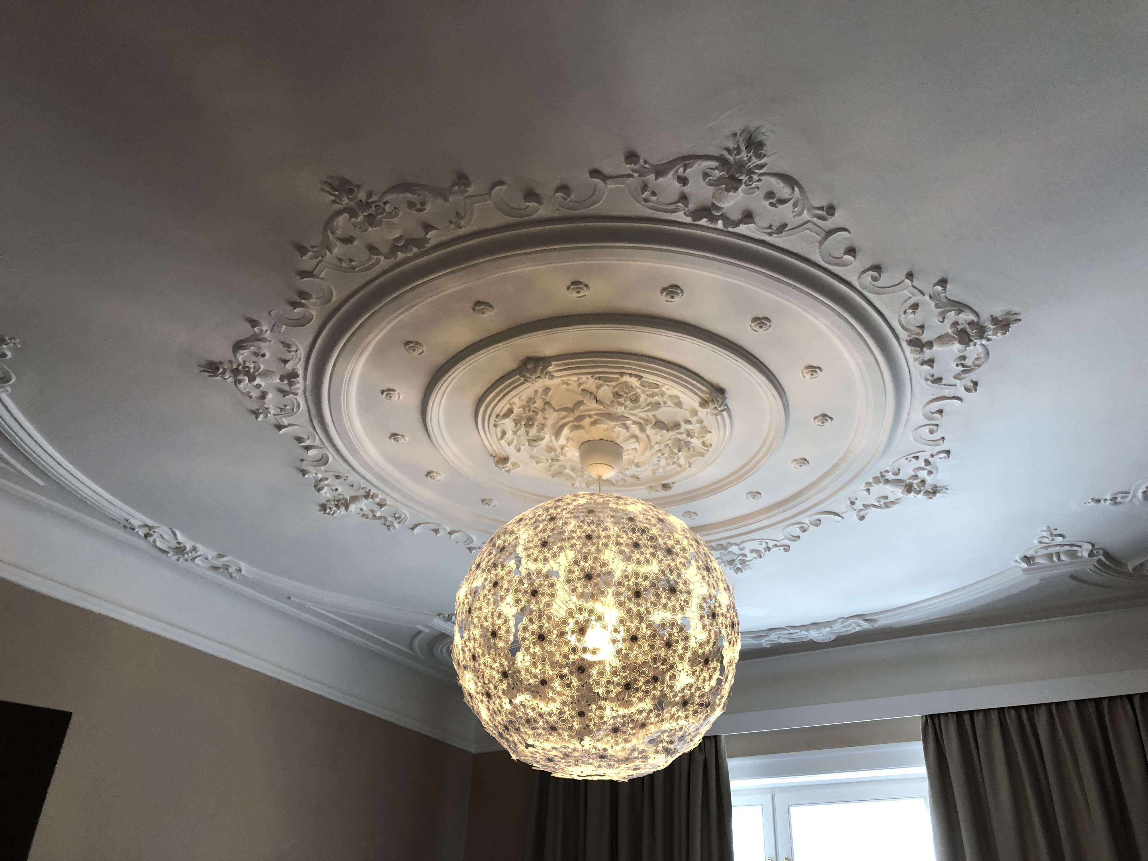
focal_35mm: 28
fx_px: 929
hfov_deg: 63.4
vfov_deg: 49.7
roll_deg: -5.1
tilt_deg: +32.7
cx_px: 574
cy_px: 430
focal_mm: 3.99
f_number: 1.8
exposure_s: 1/33
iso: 40
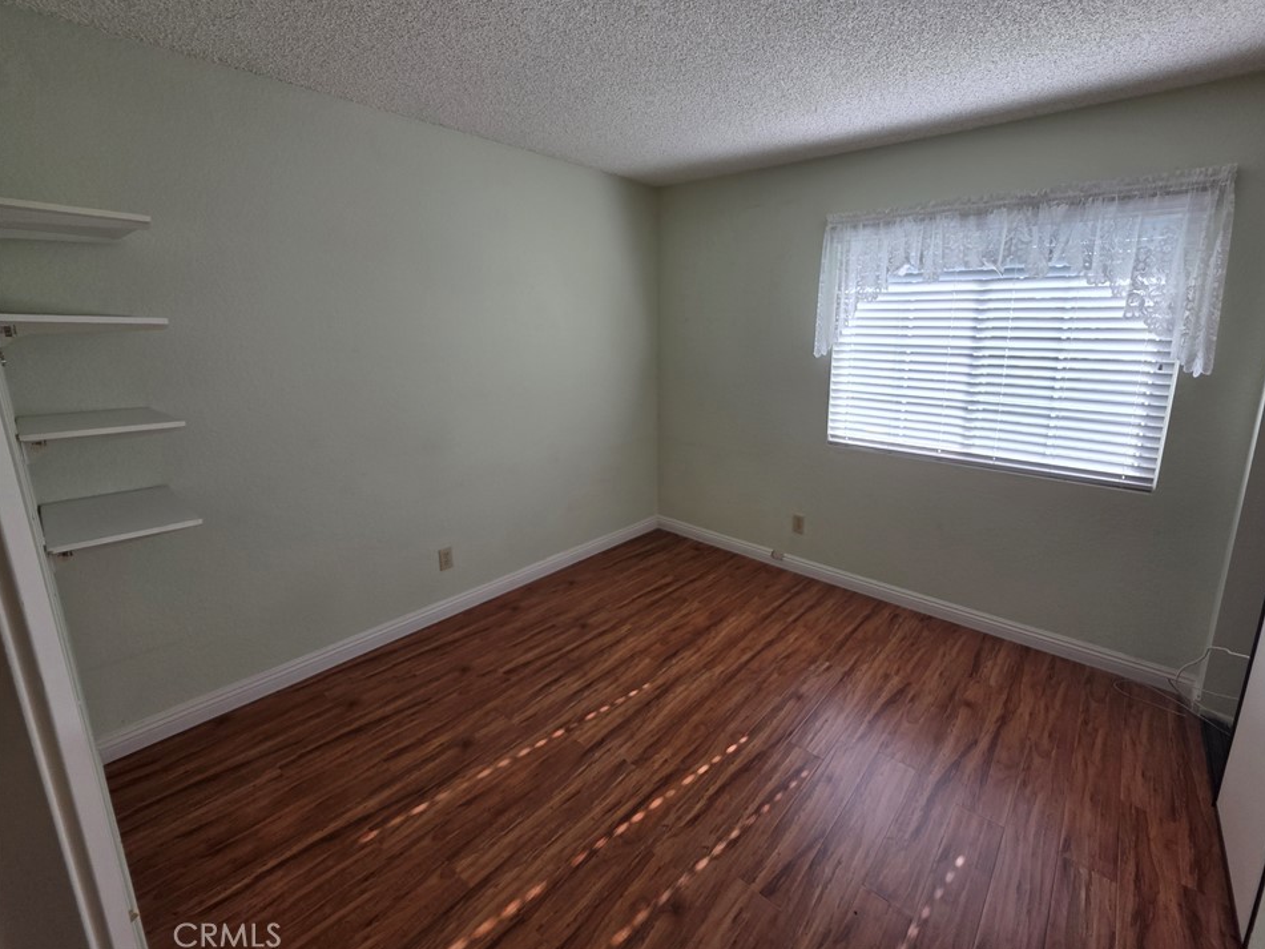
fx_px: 512
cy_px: 443
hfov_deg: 101.9
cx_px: 674
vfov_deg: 85.5
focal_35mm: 14
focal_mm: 2.2
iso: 40
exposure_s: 1/120
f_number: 1.9
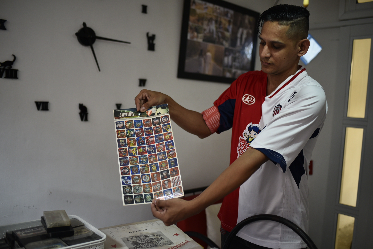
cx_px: 186
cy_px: 124
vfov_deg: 37.9
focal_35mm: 35
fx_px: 363
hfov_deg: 54.4
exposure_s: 1/100
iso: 400
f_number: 1.8
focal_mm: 35
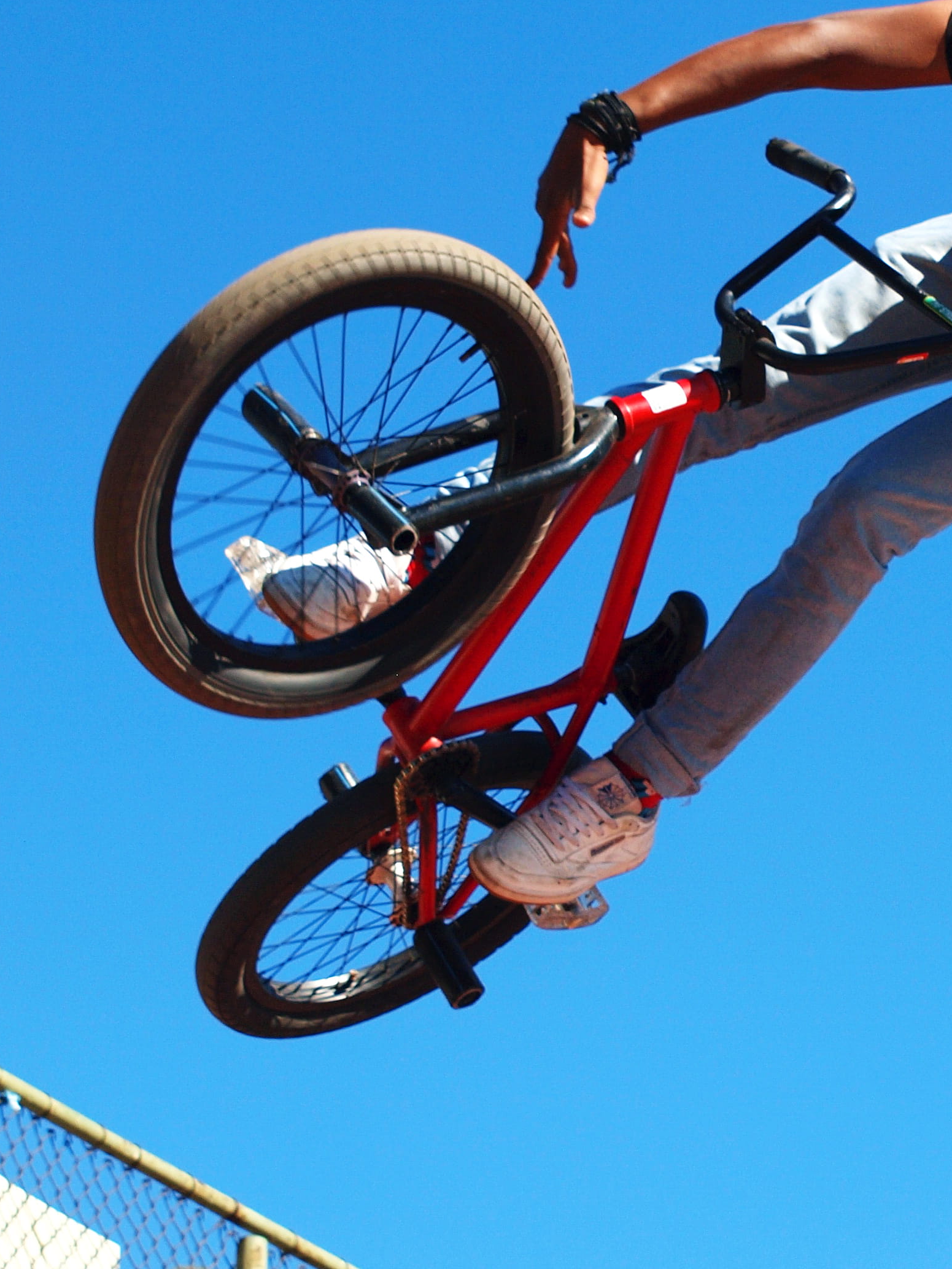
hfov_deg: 9.5
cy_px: 709
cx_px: 910
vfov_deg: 12.7
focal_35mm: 156
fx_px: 5720
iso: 200
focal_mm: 40
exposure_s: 1/1000
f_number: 5
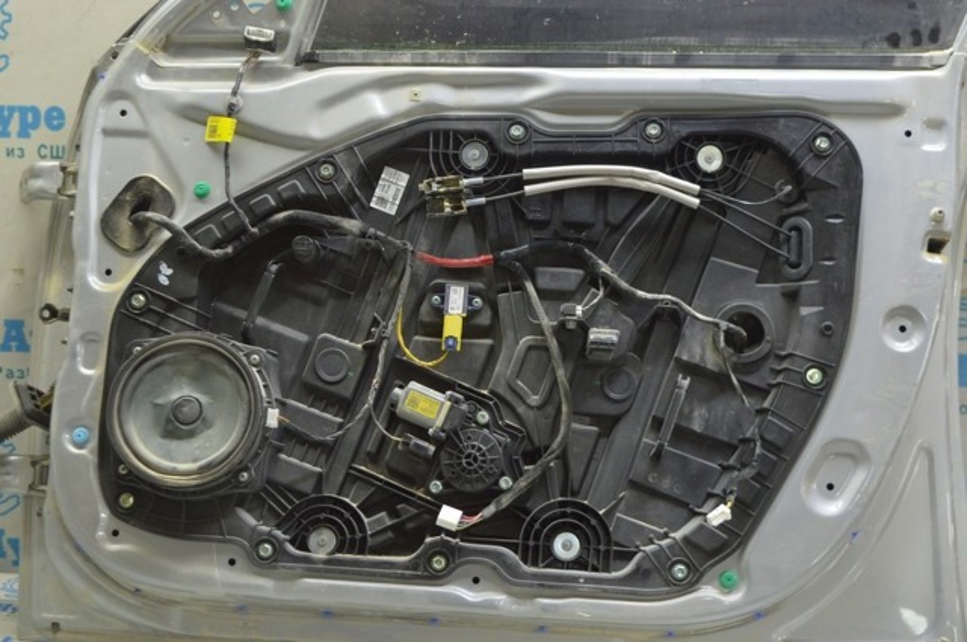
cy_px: 321
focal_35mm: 51
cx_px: 484
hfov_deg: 38.9
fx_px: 1368
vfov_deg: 26.4
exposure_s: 1/20
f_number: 5.6
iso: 400
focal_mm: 34
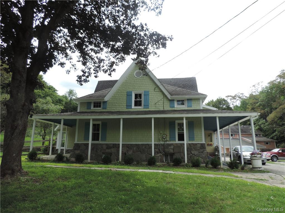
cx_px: 142
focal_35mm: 24
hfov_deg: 71.6
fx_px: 198
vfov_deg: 56.8
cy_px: 106
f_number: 3
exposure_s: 1/500
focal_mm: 4.3
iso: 80
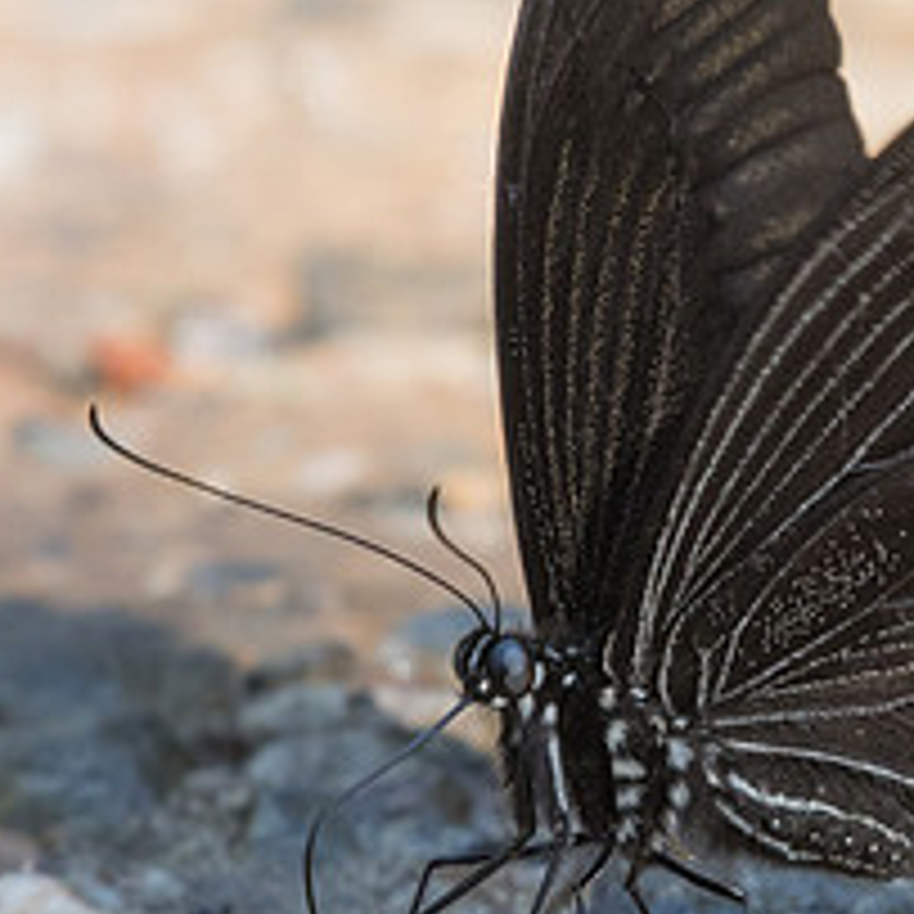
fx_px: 52427
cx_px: 1150
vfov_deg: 1.0
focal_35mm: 1755
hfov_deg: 1.0
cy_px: 538
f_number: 10
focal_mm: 400
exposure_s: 1/200
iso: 800
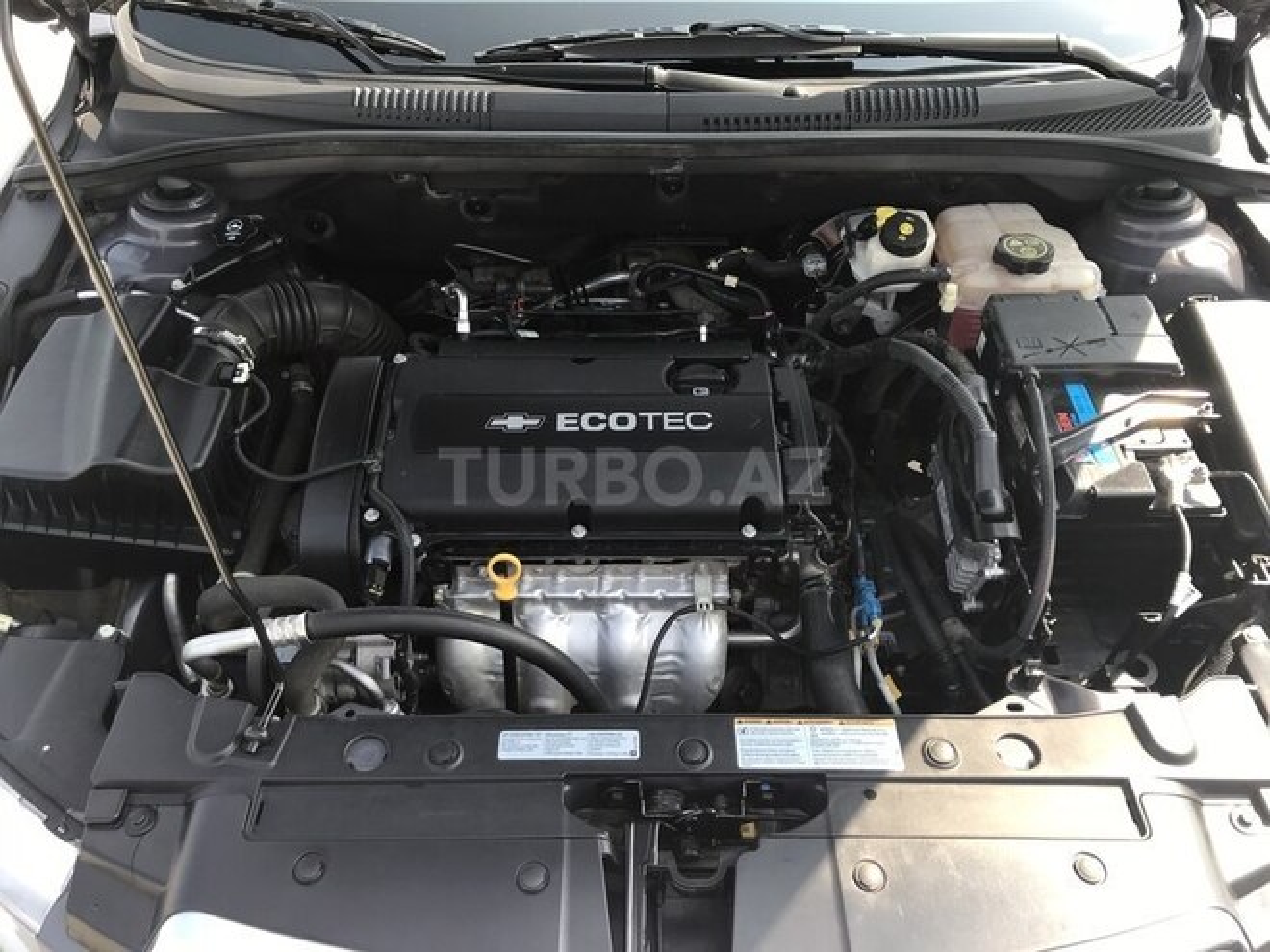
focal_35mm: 28
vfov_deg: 49.7
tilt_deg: -43.4
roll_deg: +0.0
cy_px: 476
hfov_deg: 63.4
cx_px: 635
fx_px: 1027
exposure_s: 1/368
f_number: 1.8
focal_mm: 3.99
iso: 20
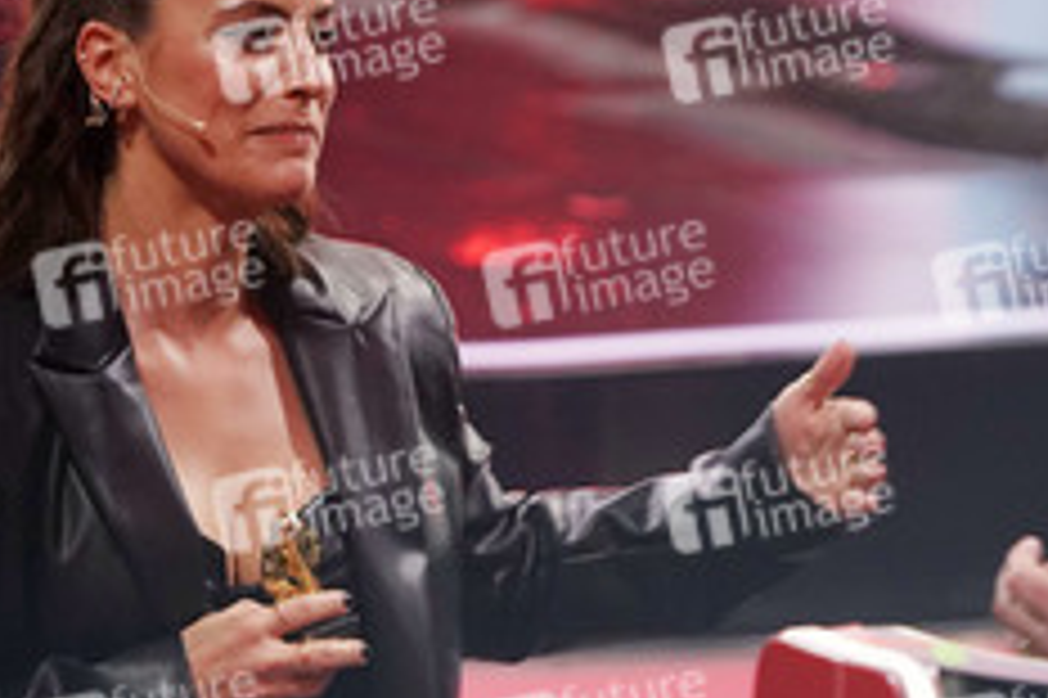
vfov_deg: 1.9
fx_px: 21468
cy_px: 387
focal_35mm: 738
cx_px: 209
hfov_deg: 2.8
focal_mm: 382
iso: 4000
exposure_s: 1/160
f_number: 6.3
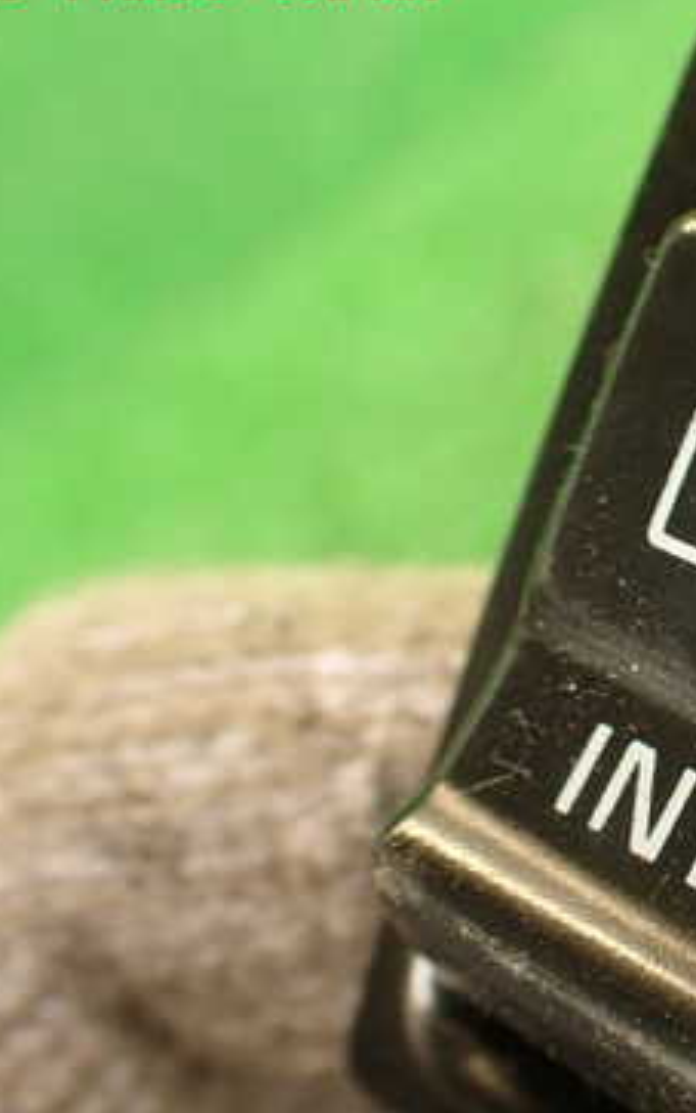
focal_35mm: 56
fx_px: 1699
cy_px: 629
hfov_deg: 21.7
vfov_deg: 36.2
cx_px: 800
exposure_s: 1/40
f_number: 2.4
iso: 200
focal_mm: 5.79
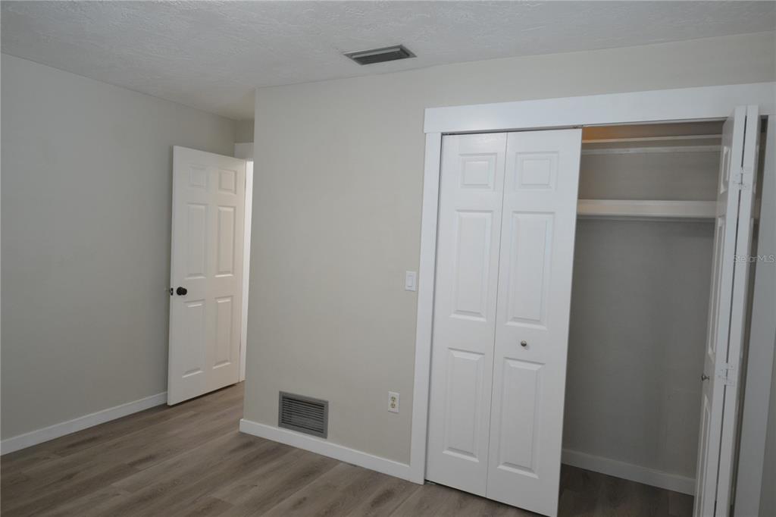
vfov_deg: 56.1
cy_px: 258
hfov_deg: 77.3
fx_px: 485
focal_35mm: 22
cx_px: 388
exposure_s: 1/60
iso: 800
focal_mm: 15
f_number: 4
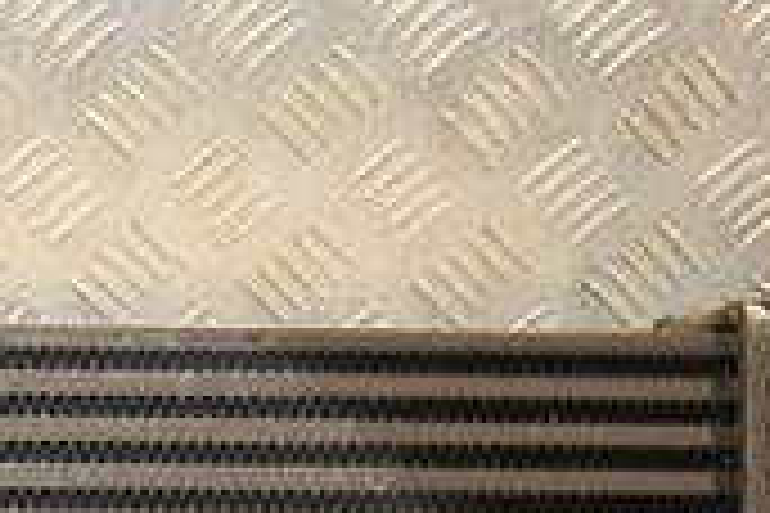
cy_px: 567
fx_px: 2481
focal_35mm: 116
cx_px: -270
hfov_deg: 16.5
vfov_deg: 11.6
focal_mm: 22
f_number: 5
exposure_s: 1/160
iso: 800
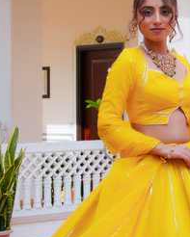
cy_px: 216
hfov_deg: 30.5
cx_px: 159
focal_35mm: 48
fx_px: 337
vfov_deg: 36.2
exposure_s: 1/160
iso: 100
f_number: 7.1
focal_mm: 24
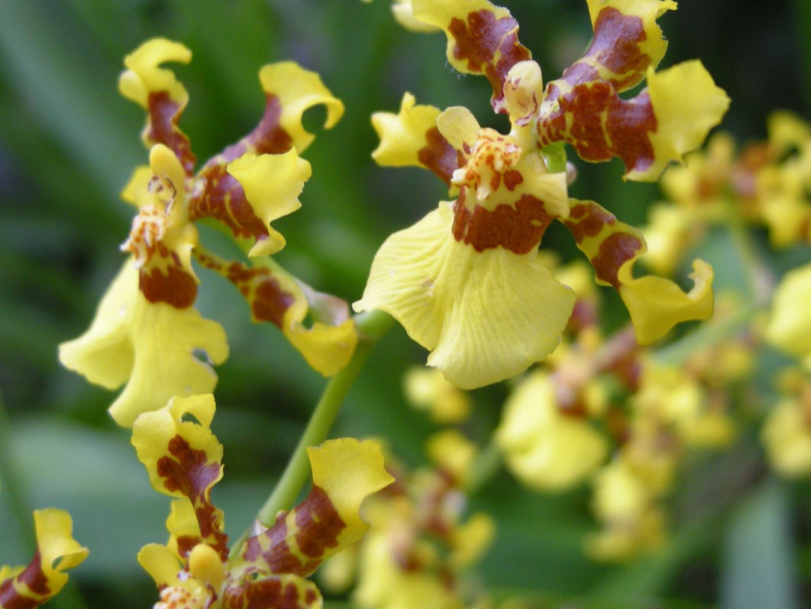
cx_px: 522
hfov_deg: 36.5
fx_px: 1218
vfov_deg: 27.9
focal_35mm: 52
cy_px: 213
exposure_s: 1/55.1
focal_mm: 7.5
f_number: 2.7
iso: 128
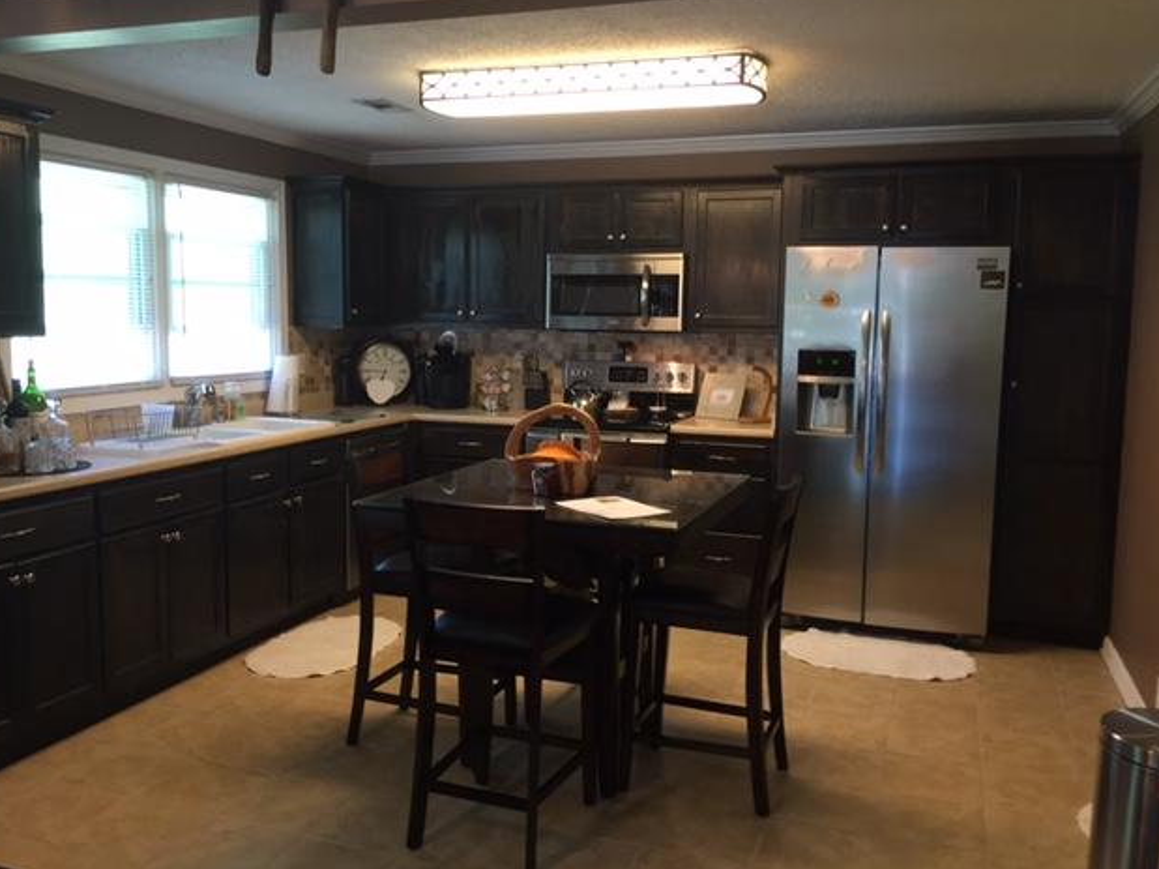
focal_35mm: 30
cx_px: 575
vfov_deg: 46.8
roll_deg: -1.4
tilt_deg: -6.0
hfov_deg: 60.0
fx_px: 1004
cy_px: 423
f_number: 2.2
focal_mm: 4.15
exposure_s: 1/30
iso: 100
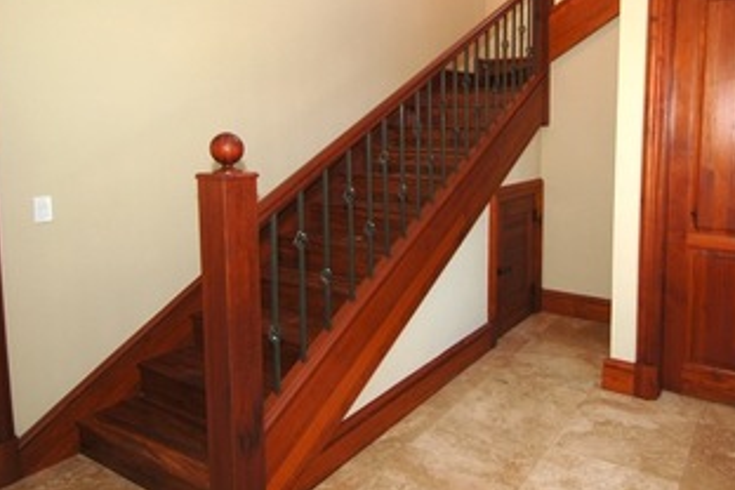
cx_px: 476
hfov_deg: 67.9
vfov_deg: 48.8
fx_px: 531
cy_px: 170
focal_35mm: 26
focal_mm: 12
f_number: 4
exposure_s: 1/60
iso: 200
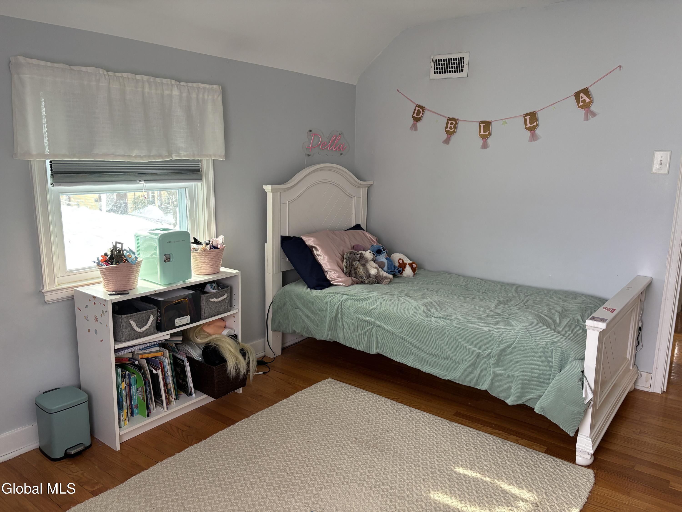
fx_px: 512
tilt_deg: -10.7
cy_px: 256
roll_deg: -0.6
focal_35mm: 26
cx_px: 341
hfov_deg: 67.3
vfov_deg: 53.1
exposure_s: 1/87
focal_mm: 5.96
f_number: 1.6
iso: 125
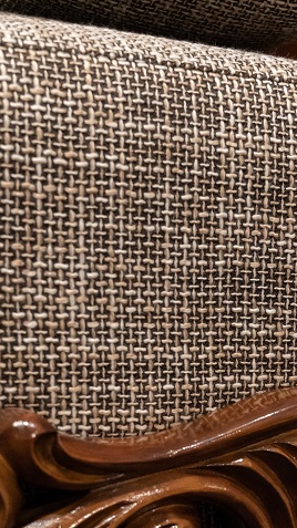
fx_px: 1163
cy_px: 423
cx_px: 366
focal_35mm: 83
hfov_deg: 14.1
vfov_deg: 25.2
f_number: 5.6
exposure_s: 1/125
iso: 3200
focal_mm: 36
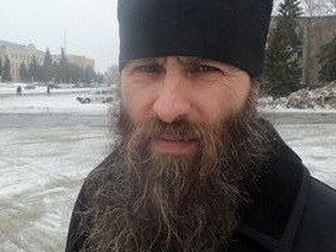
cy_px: 119
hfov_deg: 40.9
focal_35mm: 46
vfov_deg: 31.5
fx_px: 446
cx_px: 123
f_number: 3.4
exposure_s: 1/250
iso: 80
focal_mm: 5.2
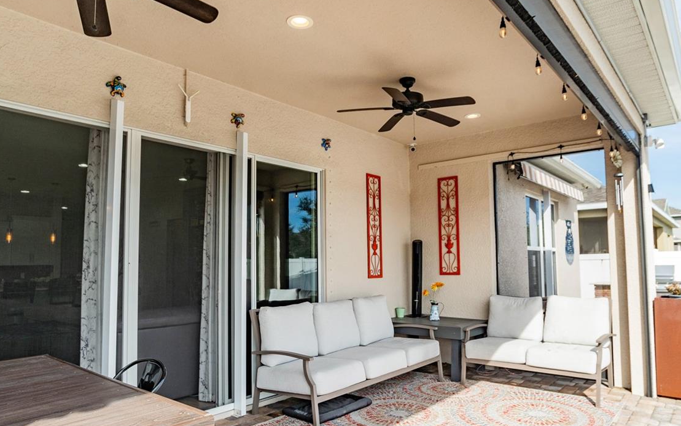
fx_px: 464
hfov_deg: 72.4
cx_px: 367
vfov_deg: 49.3
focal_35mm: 25
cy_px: 221
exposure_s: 1/320
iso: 50
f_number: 6.3
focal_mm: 17
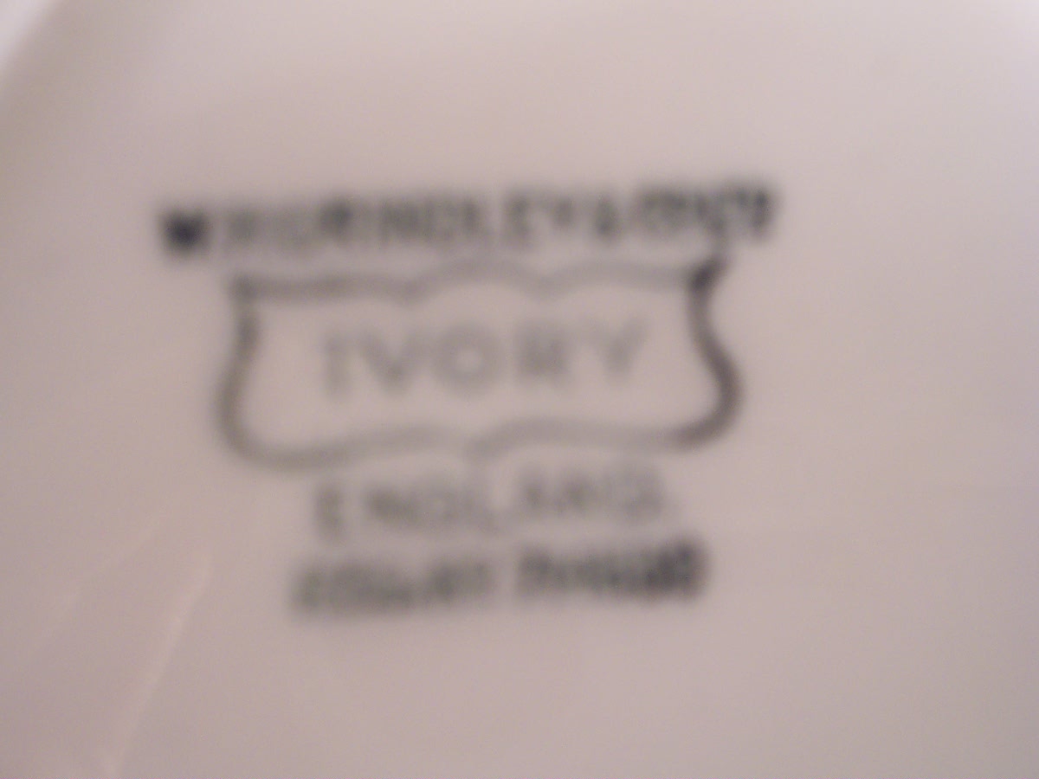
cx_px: 520
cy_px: 390
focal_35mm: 37
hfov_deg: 50.1
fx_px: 1111
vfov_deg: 38.7
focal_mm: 5.6
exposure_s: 1/30
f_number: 2.8
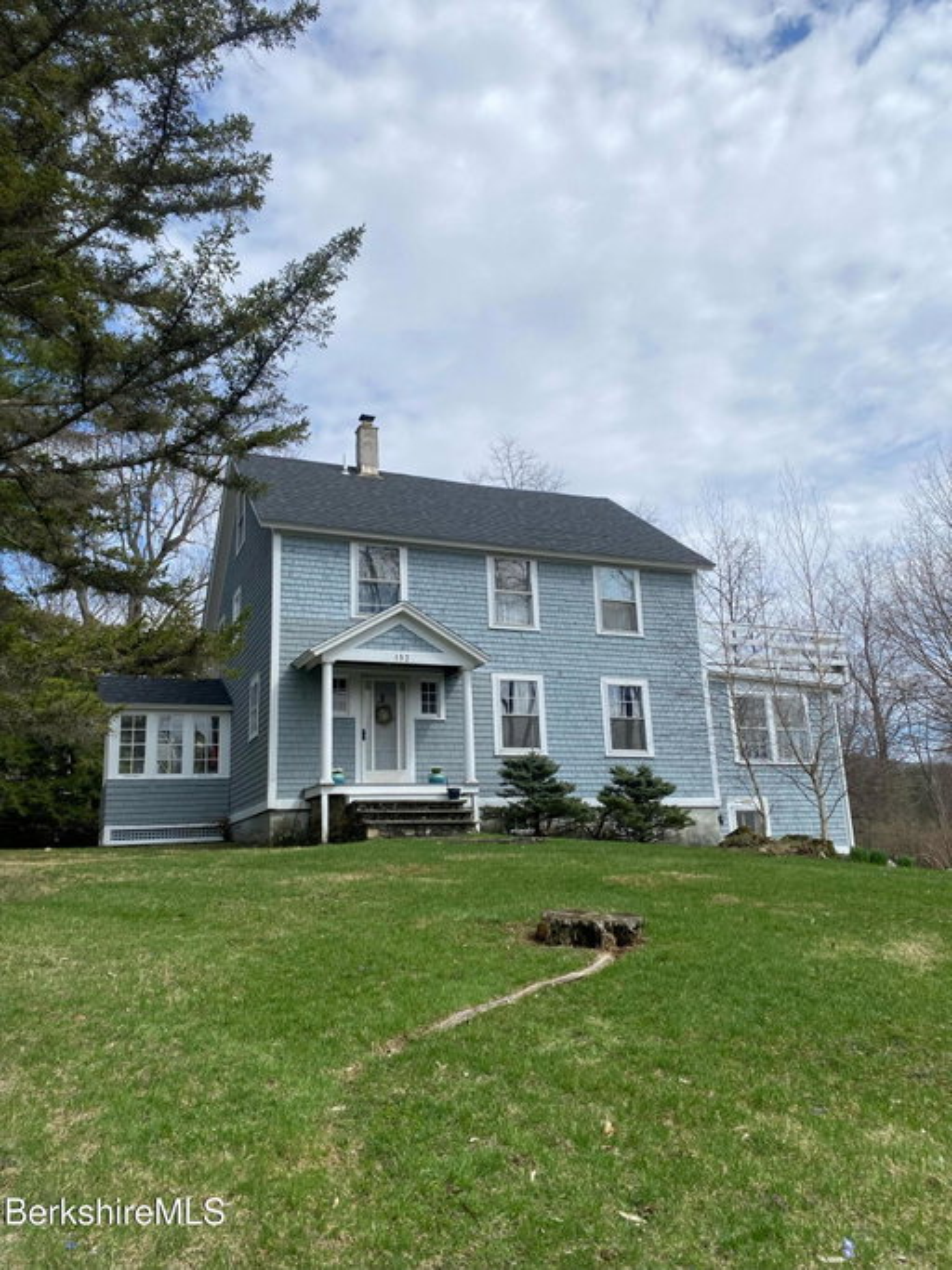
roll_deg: +2.4
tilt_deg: +14.6
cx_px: 476
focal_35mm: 26
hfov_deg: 53.0
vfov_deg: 67.3
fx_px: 954
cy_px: 635
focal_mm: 4.25
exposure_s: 1/4444
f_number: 1.8
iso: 32
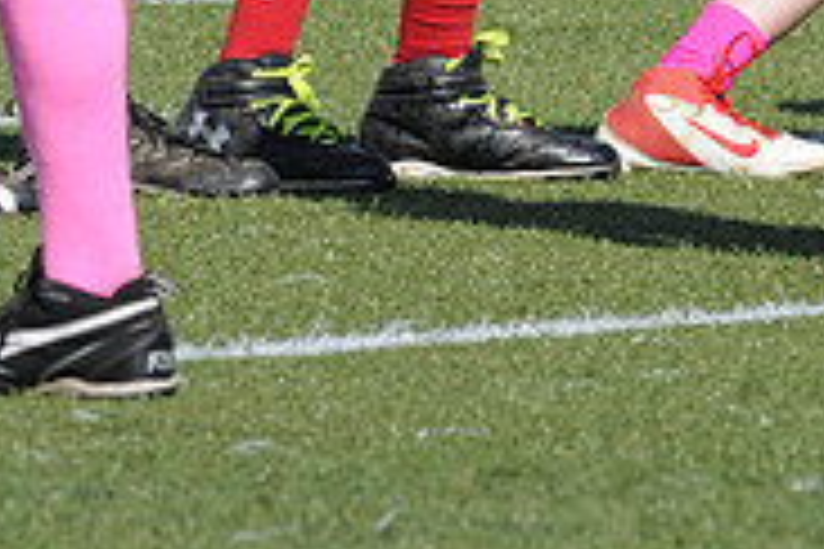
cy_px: -468
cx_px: 421
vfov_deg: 1.0
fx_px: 32660
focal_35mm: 1427
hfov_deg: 1.4
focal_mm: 300
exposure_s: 1/500
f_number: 9
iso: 200
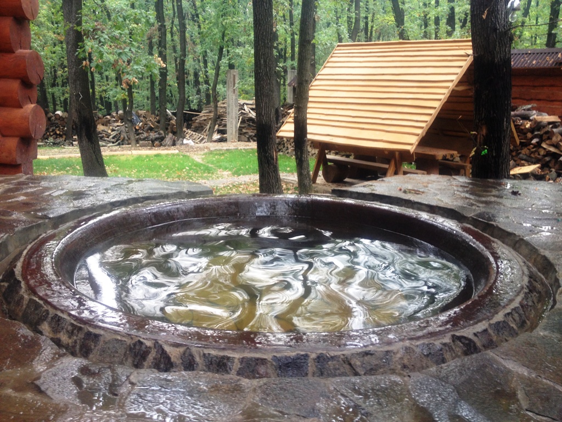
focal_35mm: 35
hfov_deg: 52.6
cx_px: 281
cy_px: 211
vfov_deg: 40.7
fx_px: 568
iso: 80
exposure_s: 1/20
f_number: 2.4
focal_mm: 4.28
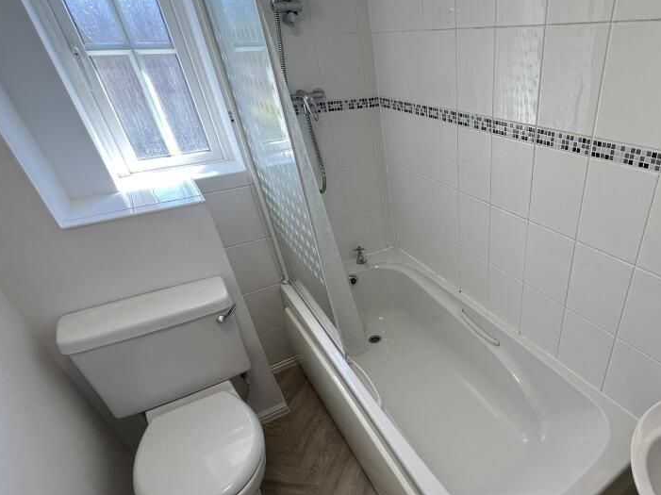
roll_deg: +1.0
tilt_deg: -34.3
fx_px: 363
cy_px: 293
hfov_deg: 80.6
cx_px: 462
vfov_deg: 68.1
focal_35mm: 19
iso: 50
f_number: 1.8
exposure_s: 1/99
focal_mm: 1.57
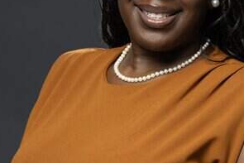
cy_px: 134
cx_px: 154
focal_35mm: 370
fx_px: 2509
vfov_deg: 3.7
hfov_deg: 5.6
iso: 32
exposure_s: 1/125
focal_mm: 91
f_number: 2.8
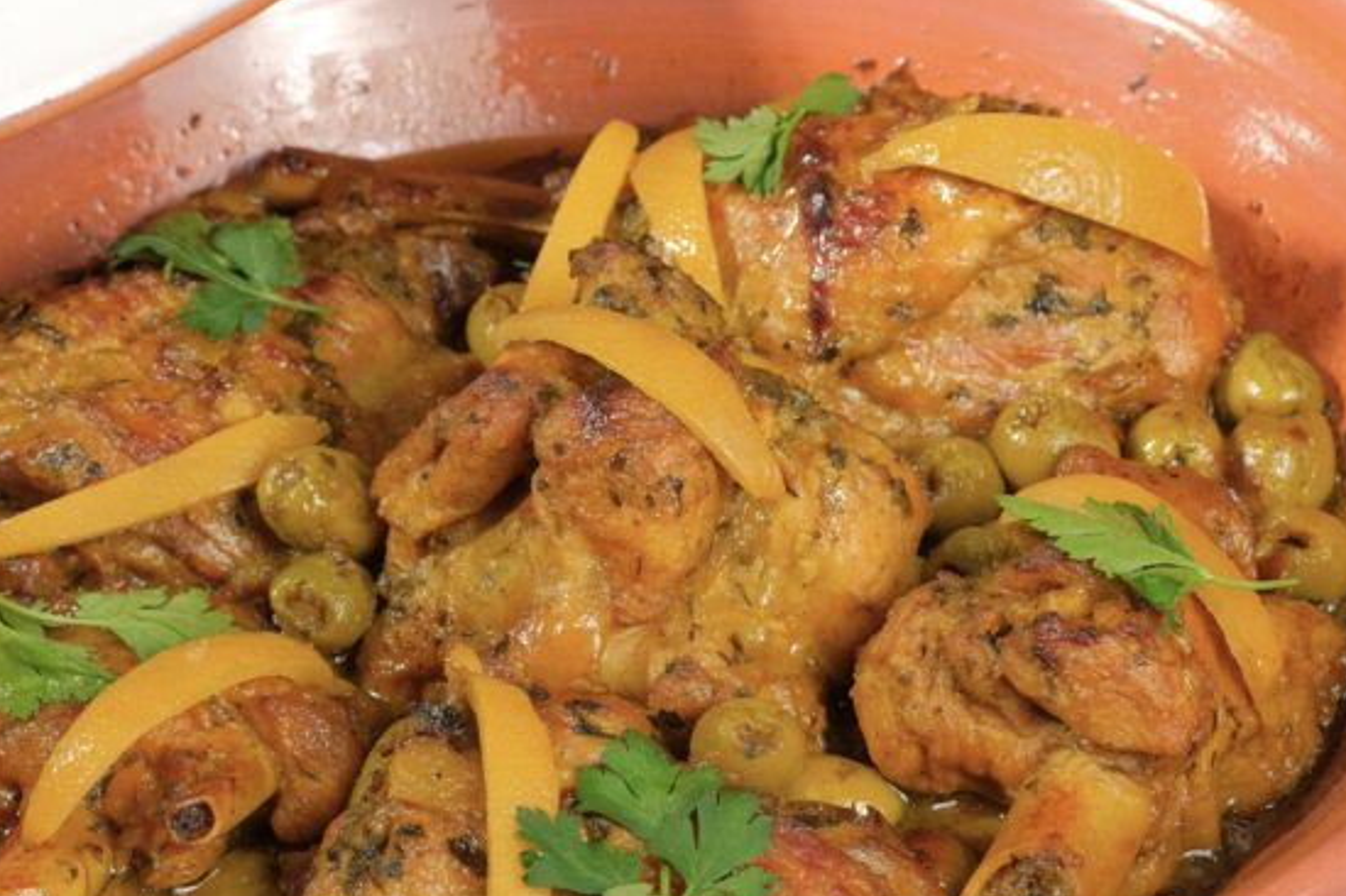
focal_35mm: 172
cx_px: 622
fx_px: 6427
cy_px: 559
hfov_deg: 12.0
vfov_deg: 8.0
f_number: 6.4
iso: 500
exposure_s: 1/125
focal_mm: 90
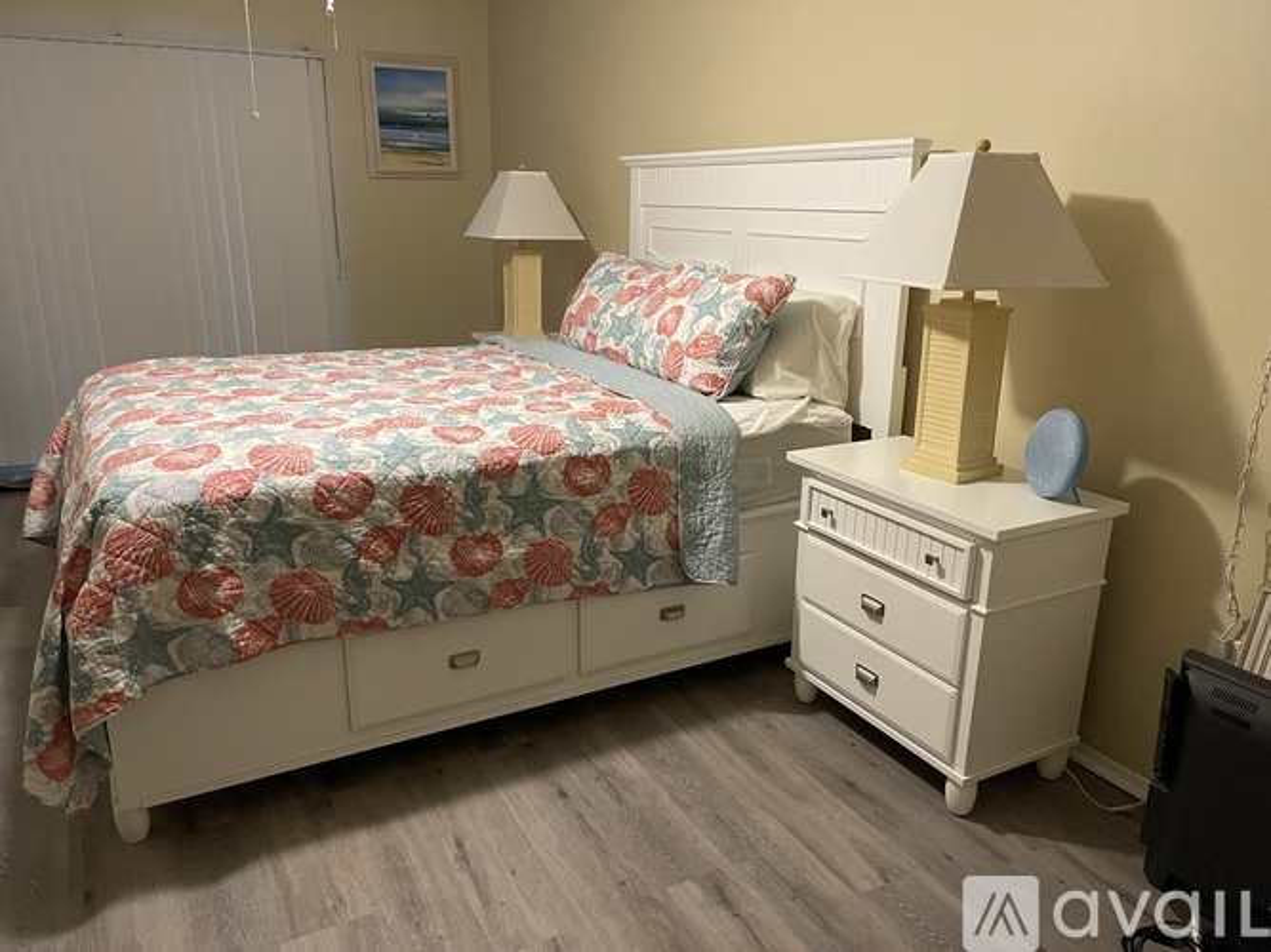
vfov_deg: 53.0
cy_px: 476
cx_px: 636
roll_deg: -1.5
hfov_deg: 67.3
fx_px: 954
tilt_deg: -17.8
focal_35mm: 26
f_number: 1.6
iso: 500
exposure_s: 1/60
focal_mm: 5.1
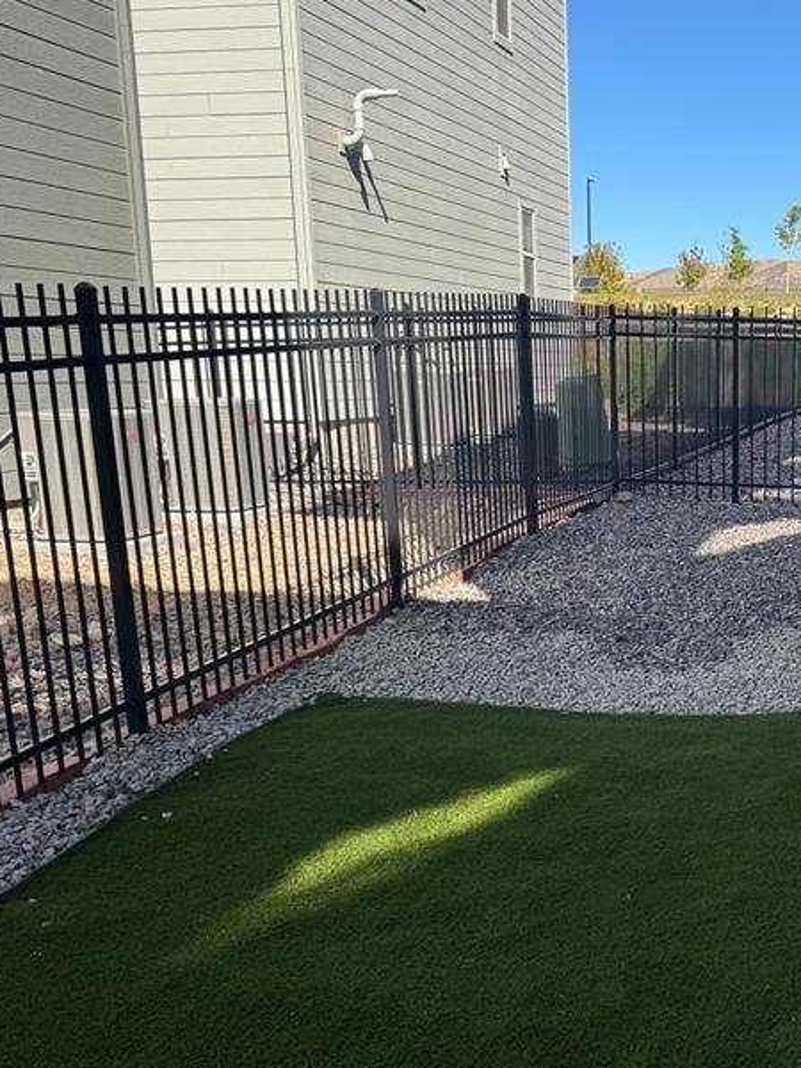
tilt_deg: -14.2
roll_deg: +0.2
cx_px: 703
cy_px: 739
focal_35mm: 48
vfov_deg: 39.0
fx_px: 1481
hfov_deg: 29.2
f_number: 1.78
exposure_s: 1/1395
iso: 80
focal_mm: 6.76
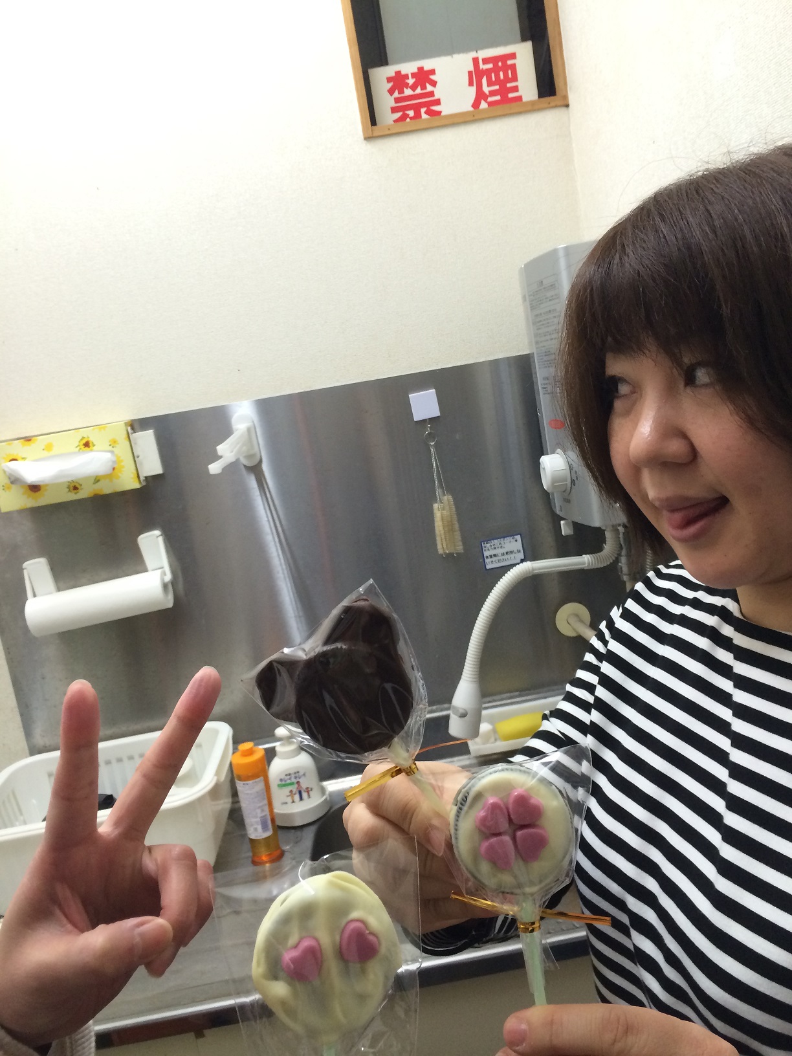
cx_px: 396
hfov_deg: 46.8
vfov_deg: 60.0
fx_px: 915
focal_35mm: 30
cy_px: 528
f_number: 2.2
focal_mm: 4.12
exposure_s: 1/30
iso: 125
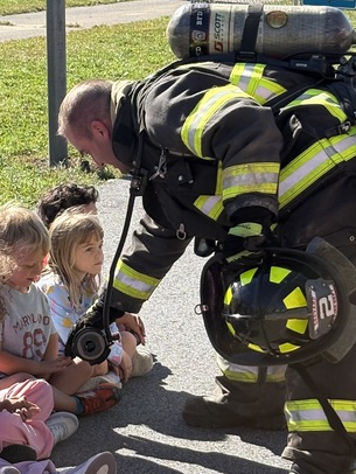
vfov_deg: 15.0
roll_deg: +0.1
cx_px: 120
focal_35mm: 131
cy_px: 256
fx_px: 1794
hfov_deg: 11.3
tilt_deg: -11.7
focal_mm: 5.96
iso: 40
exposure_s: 1/1754
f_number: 1.6
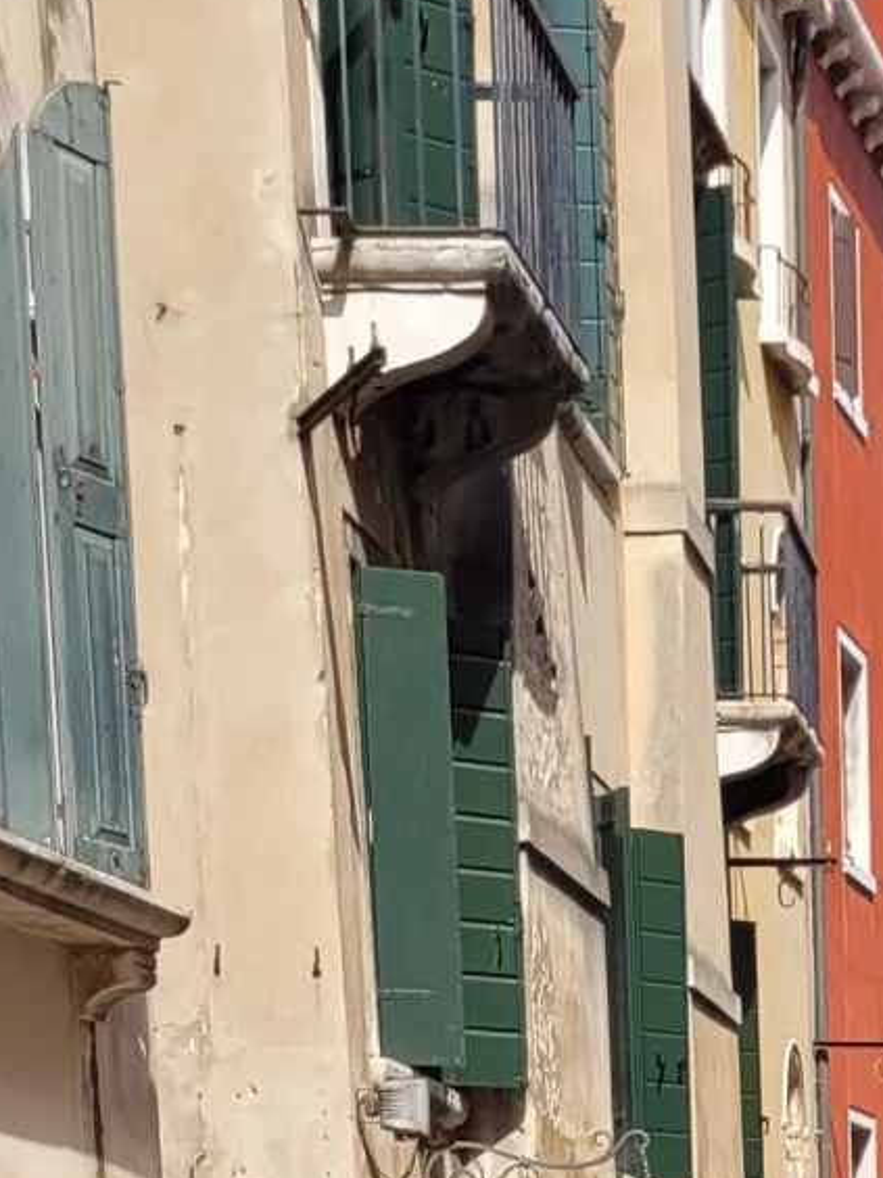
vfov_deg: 14.7
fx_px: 4013
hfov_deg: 11.9
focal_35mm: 118
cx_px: 1365
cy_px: 2107
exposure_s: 1/1123
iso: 40
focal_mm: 5.4
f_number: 1.8
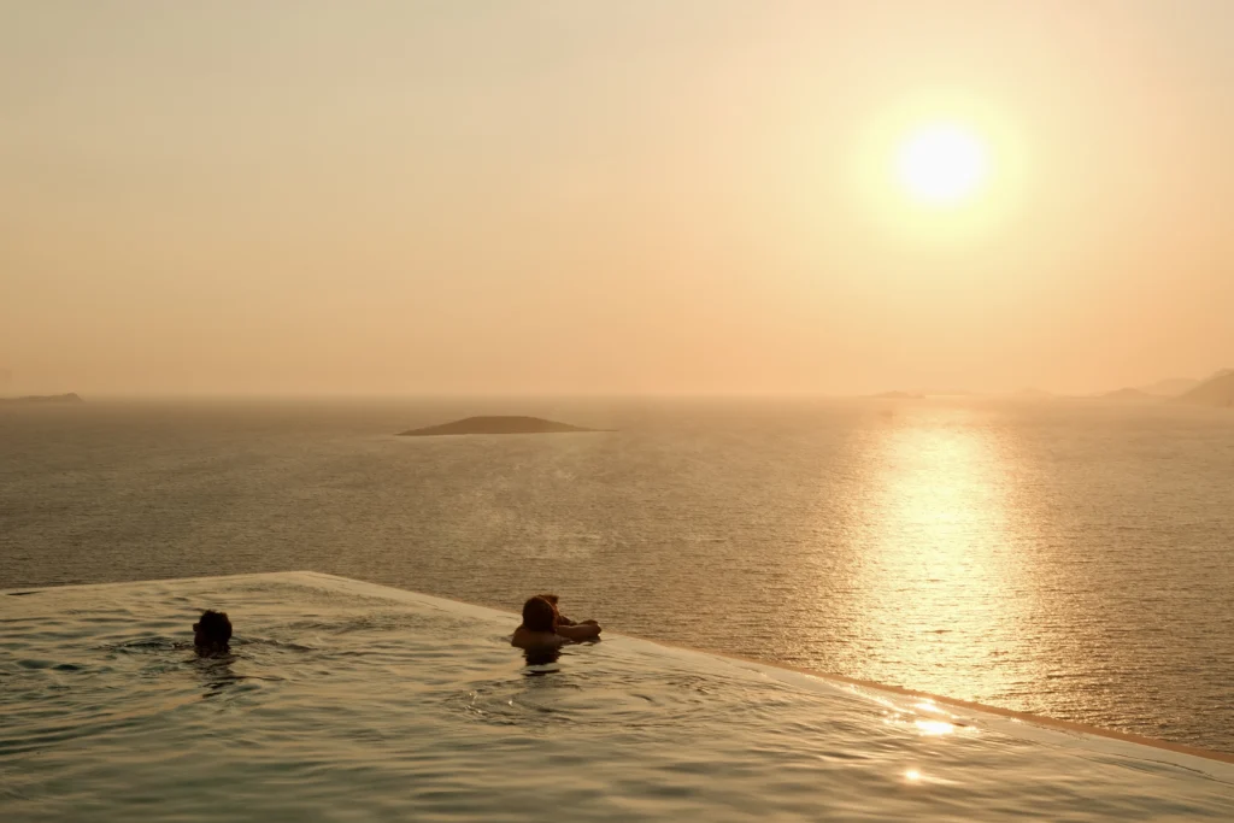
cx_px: 617
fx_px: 1543
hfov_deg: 43.6
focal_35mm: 45
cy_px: 412
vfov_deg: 29.9
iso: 320
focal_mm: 30.2
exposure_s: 1/100
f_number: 16
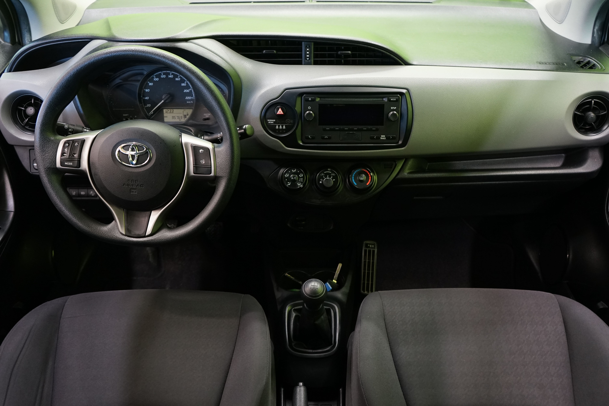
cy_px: 203
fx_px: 474
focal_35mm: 28
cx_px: 304
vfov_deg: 46.4
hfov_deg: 65.5
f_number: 5
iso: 2000
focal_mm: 28
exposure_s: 1/20
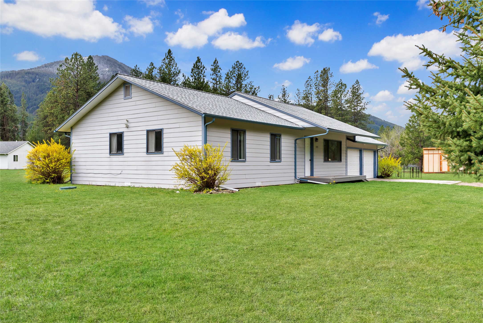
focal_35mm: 29
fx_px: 389
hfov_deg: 63.6
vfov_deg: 45.0
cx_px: 242
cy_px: 162
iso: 1600
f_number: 5.6
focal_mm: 29
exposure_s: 1/1250
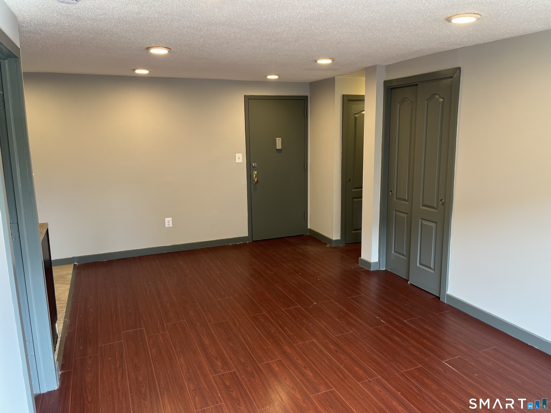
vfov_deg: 53.1
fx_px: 414
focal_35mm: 26
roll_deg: +0.6
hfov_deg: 67.3
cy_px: 206
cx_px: 276
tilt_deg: -11.2
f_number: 1.6
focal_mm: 5.1
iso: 64
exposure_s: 1/60
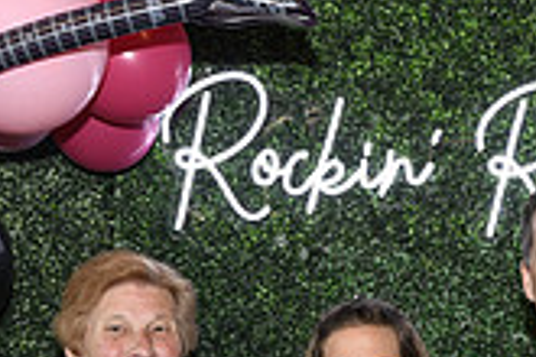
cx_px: 380
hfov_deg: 19.9
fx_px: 1519
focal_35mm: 102
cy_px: 589
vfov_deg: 12.5
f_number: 6.3
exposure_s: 1/60
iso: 500
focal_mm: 29
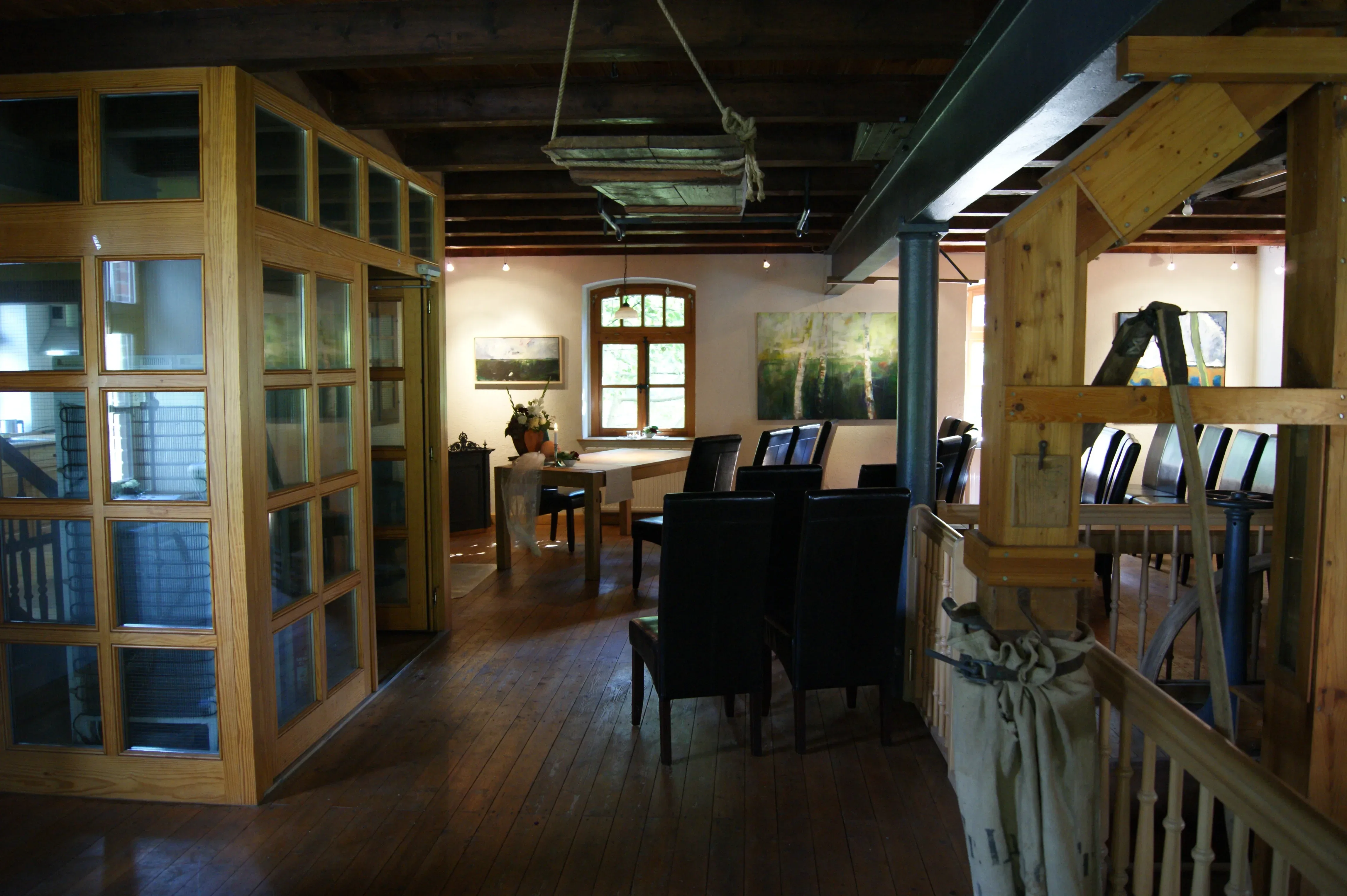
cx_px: 674
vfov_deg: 47.9
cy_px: 448
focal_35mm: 27
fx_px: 1010
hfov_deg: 67.4
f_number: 3.5
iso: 400
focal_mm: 18
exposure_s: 1/15
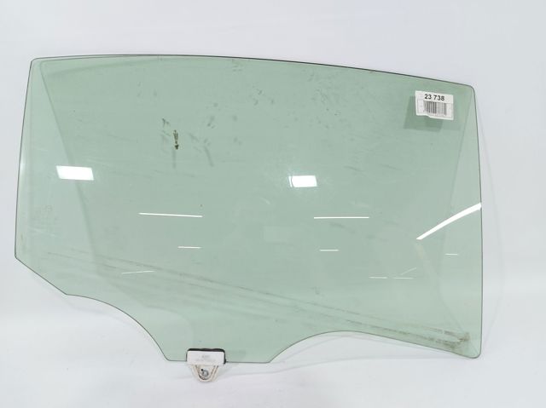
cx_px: 273
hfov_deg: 71.6
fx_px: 378
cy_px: 204
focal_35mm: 24
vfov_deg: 56.8
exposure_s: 1/50
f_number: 1.8
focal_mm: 5.23
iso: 50
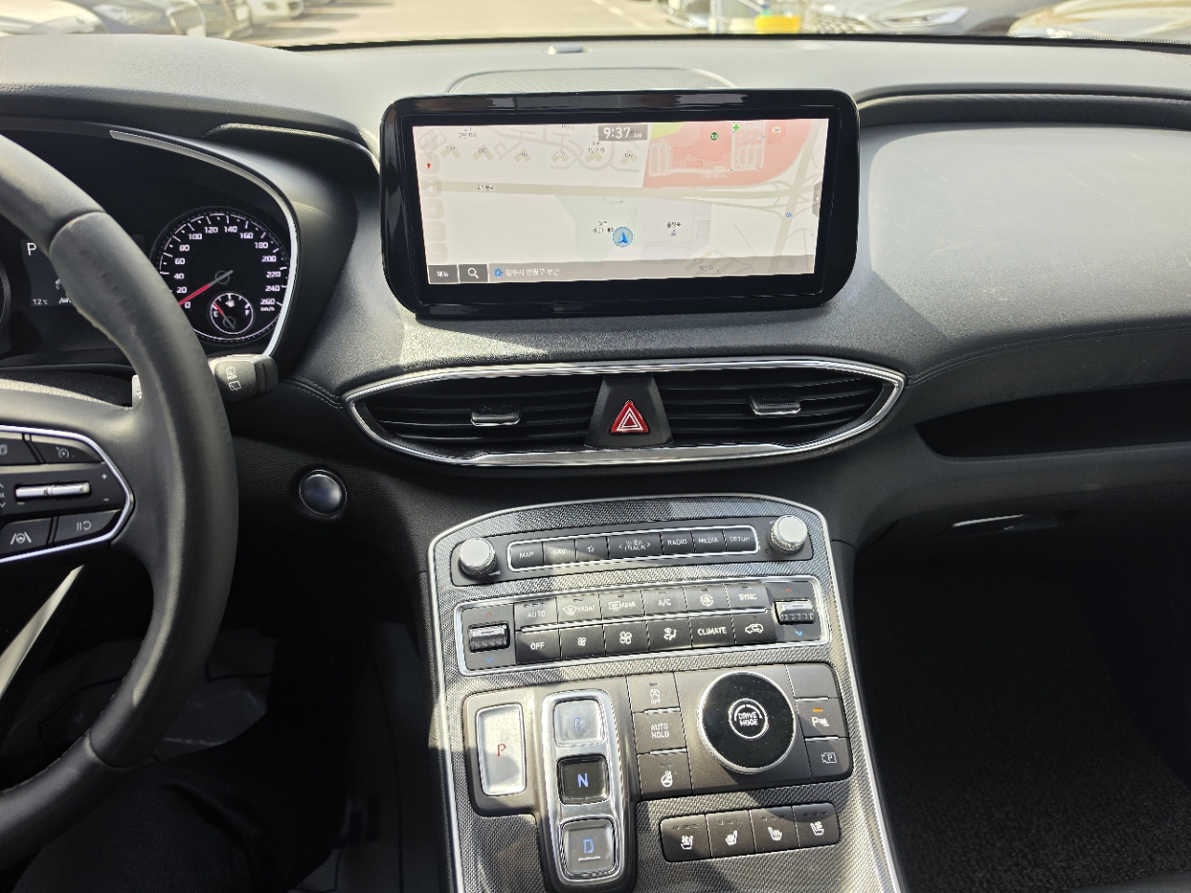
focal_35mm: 23
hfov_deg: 73.9
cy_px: 446
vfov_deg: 58.9
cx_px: 596
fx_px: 791
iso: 25
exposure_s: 1/180
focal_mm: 6.5
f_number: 1.4
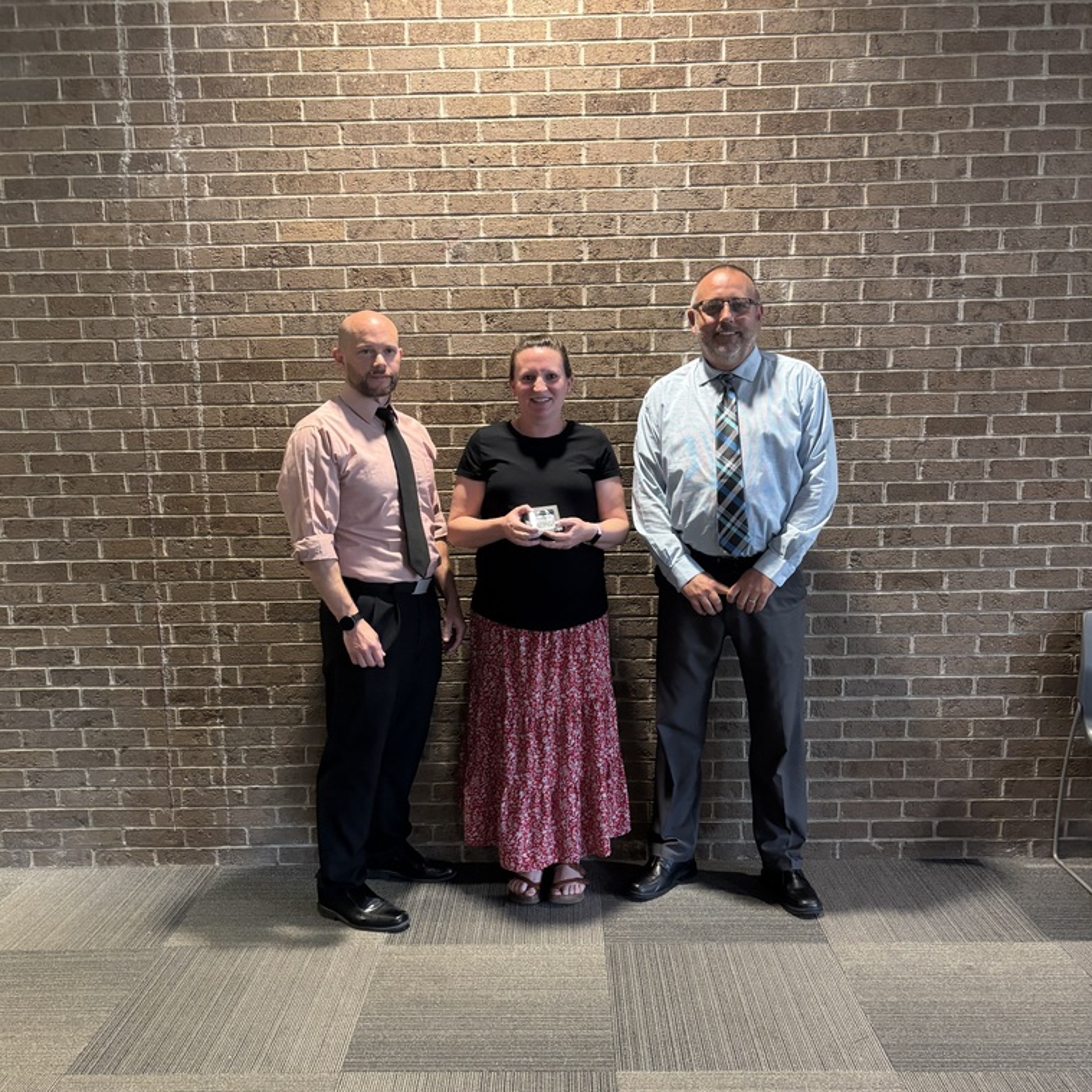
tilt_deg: -9.0
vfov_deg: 52.4
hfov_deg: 52.5
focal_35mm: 31
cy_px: 599
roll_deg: +0.9
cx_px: 542
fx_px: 1106
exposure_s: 1/40
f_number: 1.6
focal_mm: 5.96
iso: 500
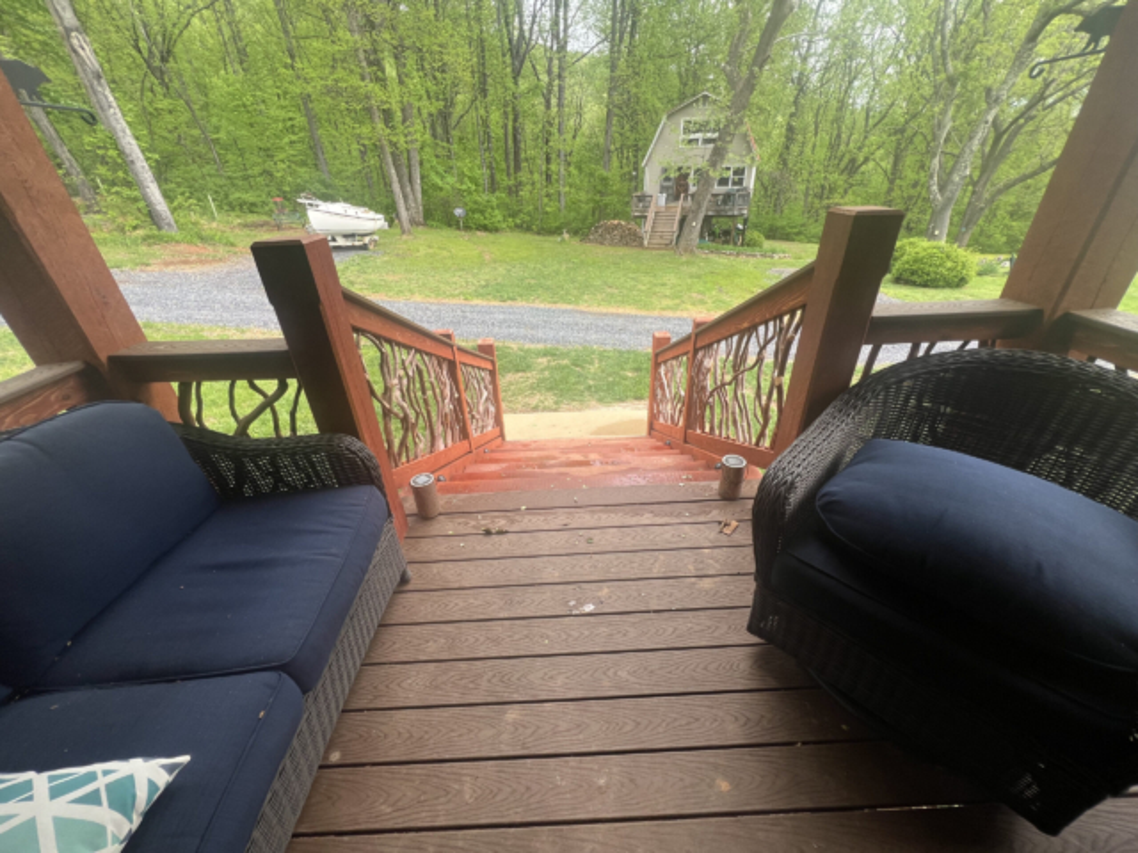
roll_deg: +2.7
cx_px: 569
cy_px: 426
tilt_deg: -29.6
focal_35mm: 13
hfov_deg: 106.2
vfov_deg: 89.9
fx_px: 427
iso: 32
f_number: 1.8
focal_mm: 1.57
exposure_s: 1/149
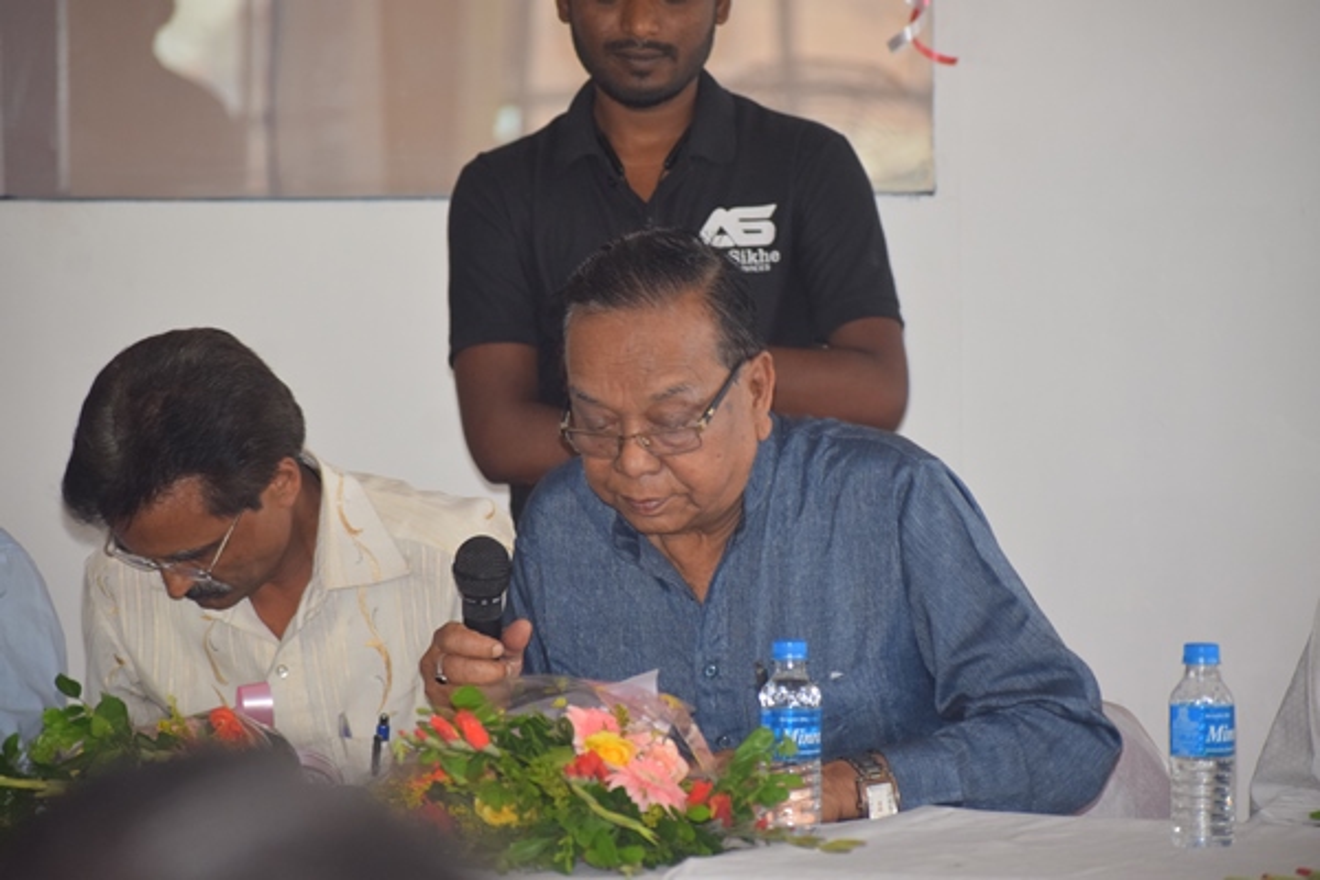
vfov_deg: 6.3
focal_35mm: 218
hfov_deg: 9.5
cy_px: 440
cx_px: 660
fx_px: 7974
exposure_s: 1/80
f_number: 4.8
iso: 800
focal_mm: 145
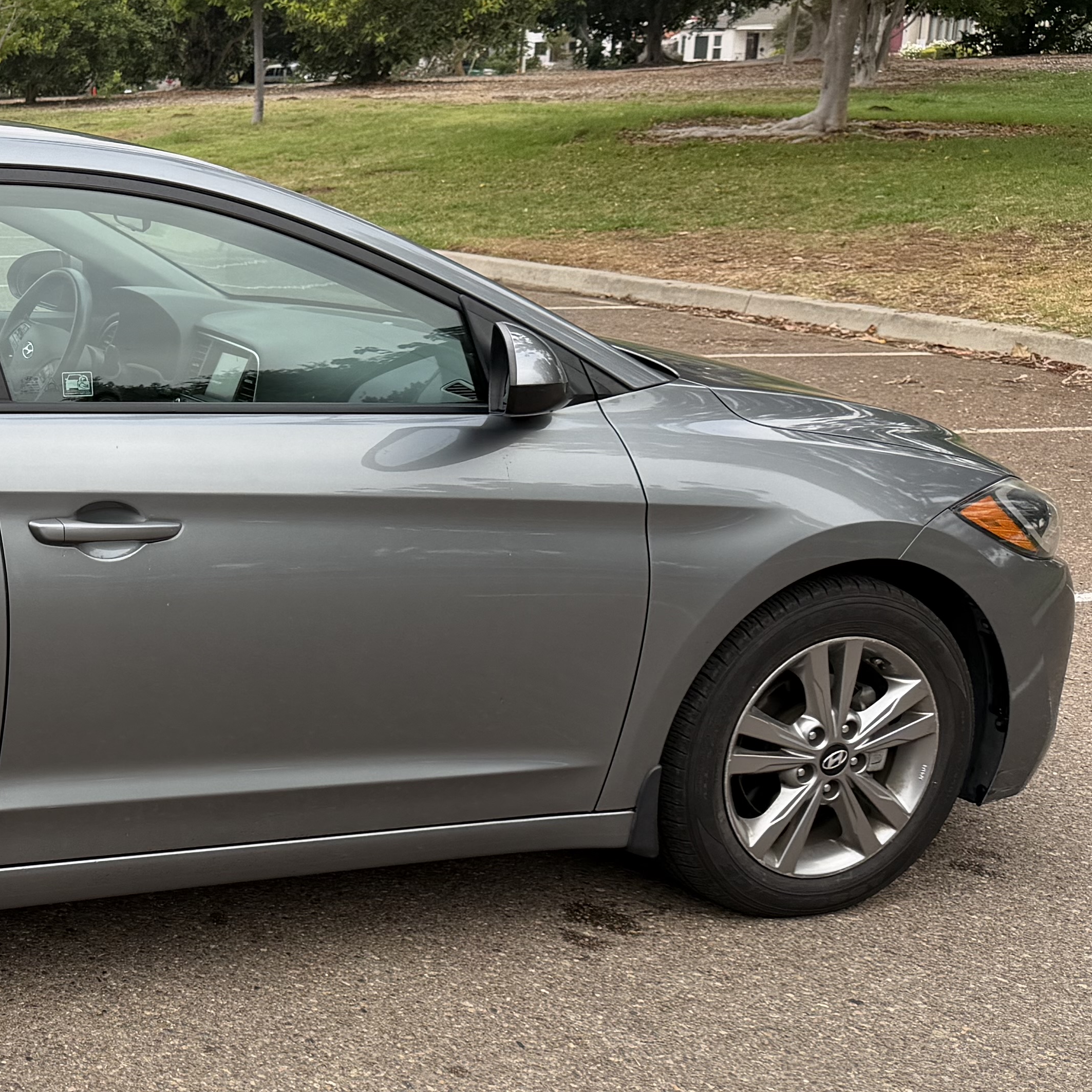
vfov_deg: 30.0
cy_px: 590
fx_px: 2034
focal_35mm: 57
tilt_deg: -13.0
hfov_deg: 26.7
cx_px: -219
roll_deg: +2.8
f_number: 1.78
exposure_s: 1/350
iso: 80
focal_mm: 6.76
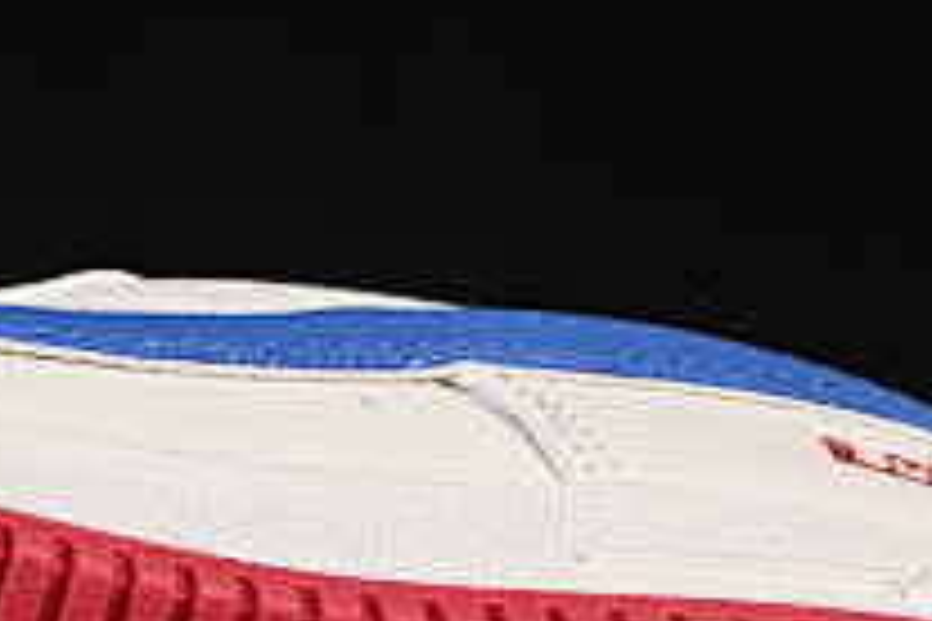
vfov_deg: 3.5
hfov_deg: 5.2
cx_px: -306
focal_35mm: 392
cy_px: 558
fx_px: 10148
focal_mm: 50
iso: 160
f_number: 8
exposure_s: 1/80
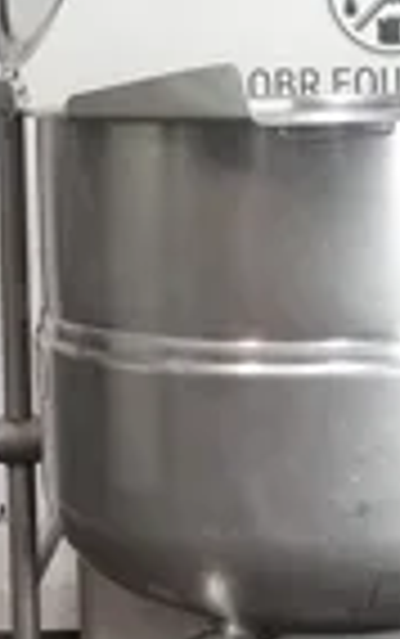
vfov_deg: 21.7
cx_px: 407
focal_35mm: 95
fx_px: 1654
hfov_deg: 13.6
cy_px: 194
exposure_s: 1/40
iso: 640
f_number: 3.5
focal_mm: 12.25
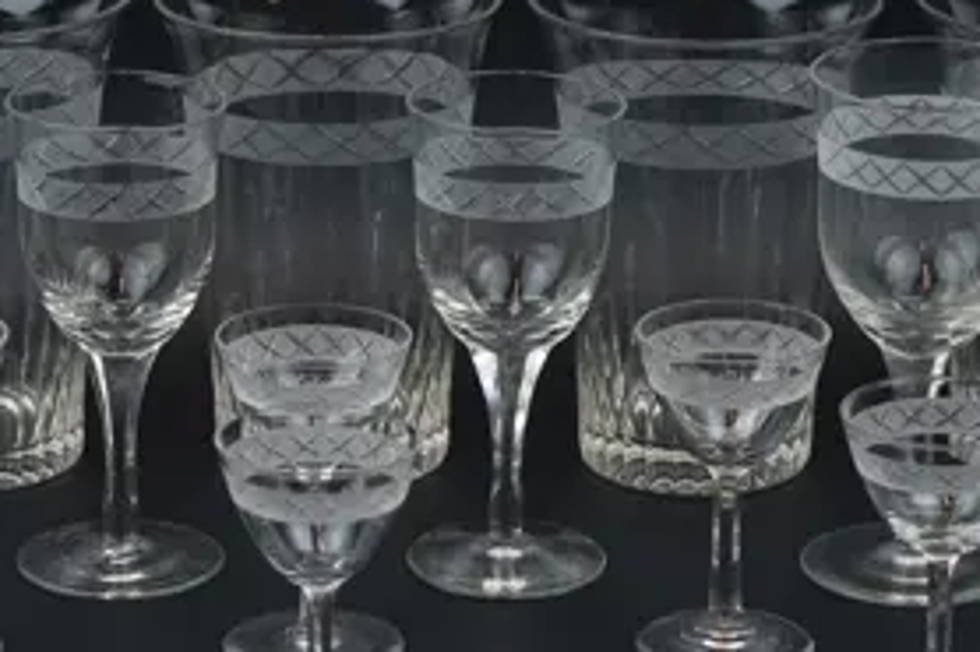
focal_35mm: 178
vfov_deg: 7.7
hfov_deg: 11.5
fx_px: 4842
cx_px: 321
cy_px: 307
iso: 100
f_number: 5.6
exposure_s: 1/60
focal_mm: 55
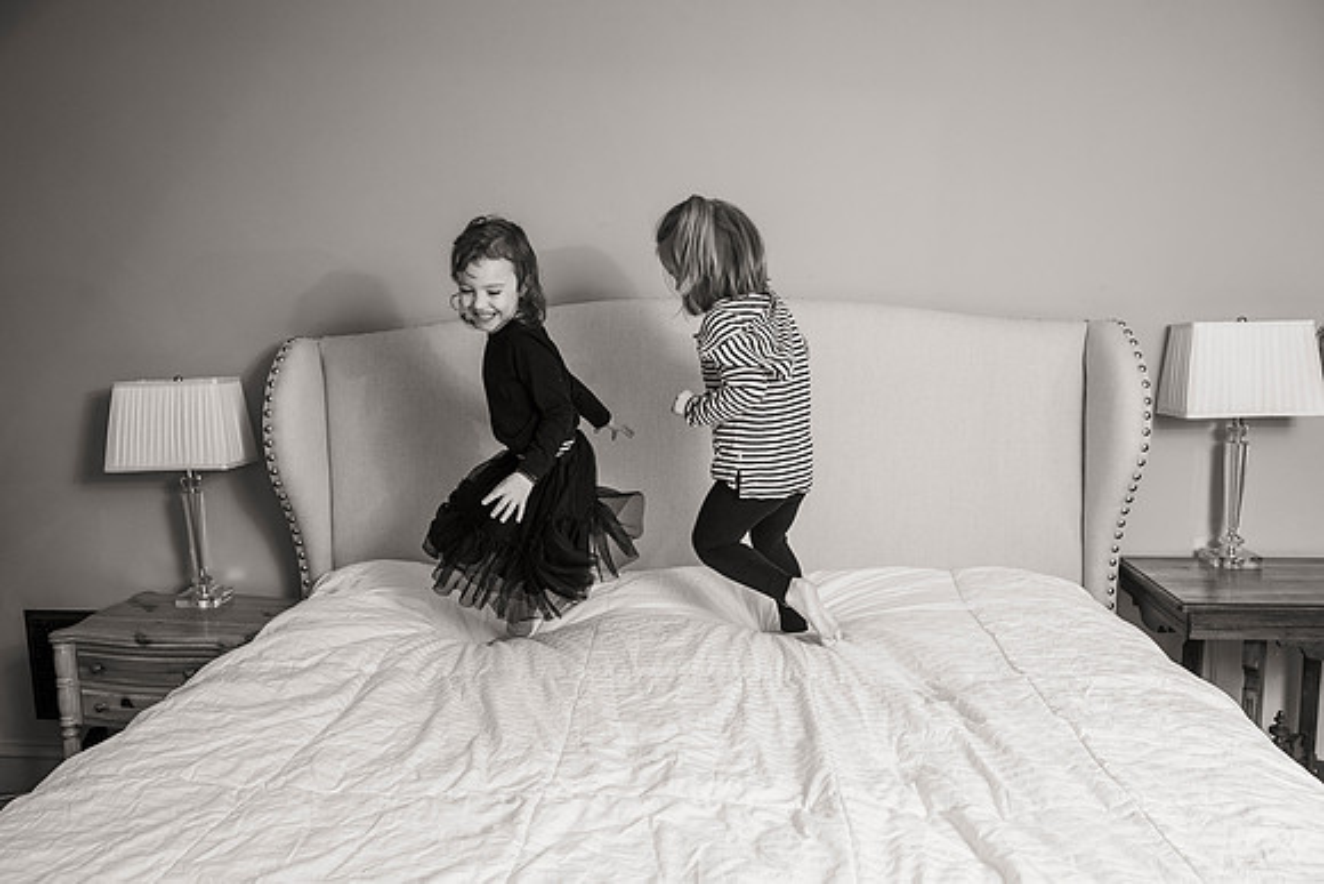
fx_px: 1054
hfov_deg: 64.3
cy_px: 441
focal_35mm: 29
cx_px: 649
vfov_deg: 45.5
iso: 400
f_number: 5.6
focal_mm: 27
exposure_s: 1/200
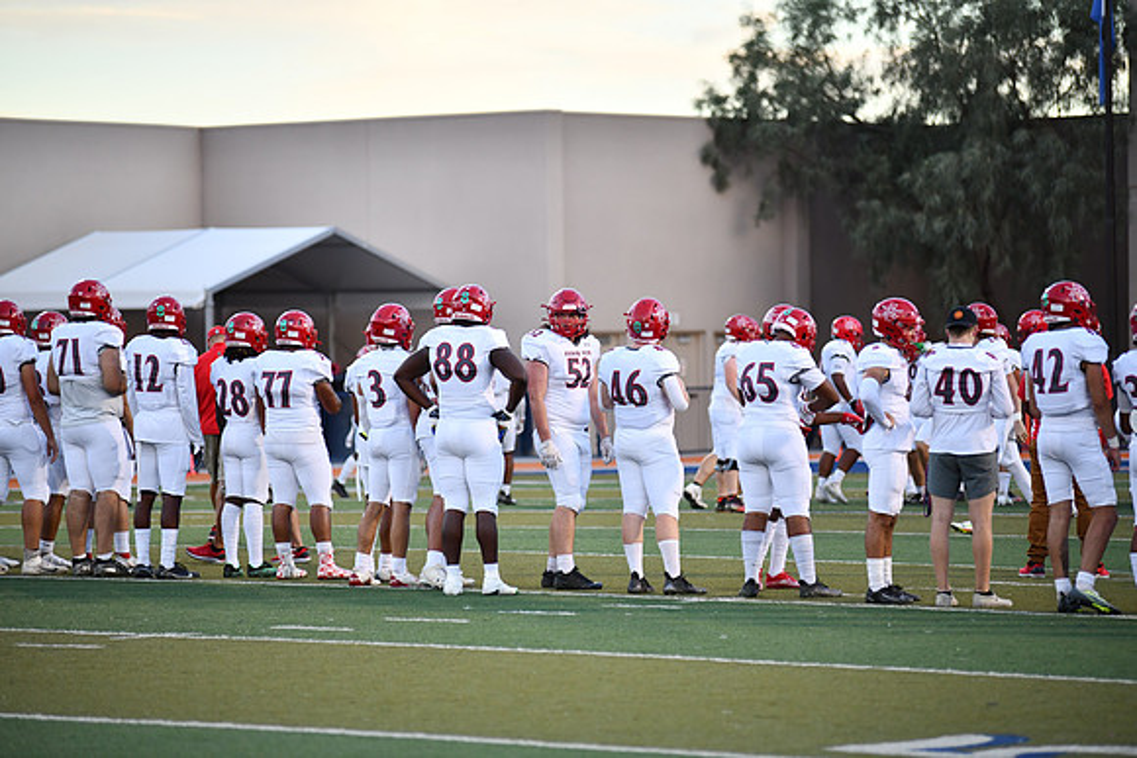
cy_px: 379
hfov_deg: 12.1
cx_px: 568
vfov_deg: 8.1
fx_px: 5370
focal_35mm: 170
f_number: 2.8
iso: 1100
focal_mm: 170
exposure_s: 1/1250
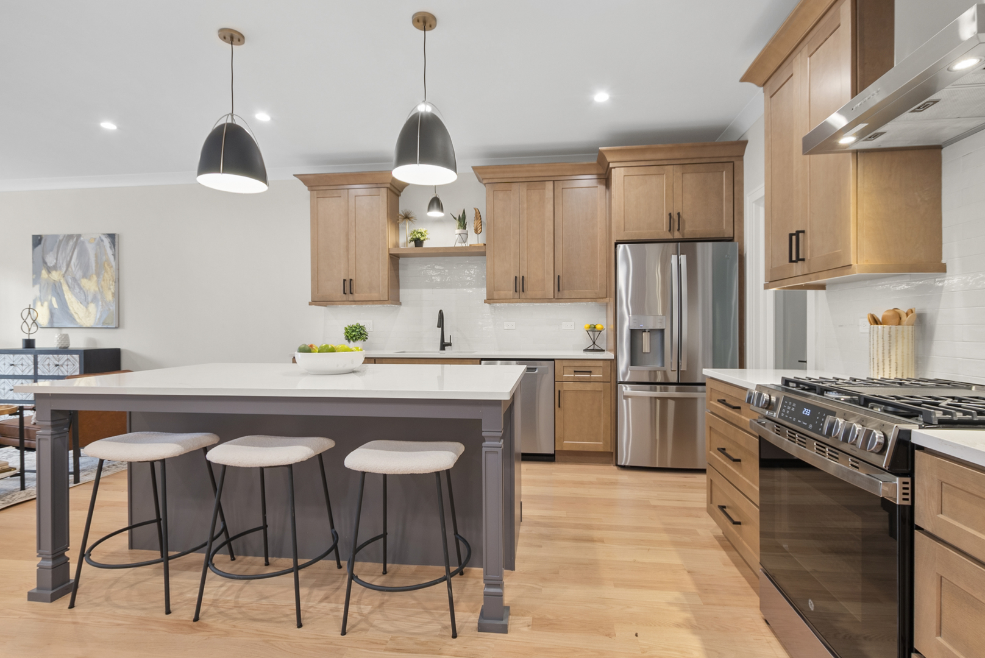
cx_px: 492
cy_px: 329
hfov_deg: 96.7
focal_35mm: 16
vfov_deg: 73.8
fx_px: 438
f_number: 7.1
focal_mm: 11
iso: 250
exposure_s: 1/3
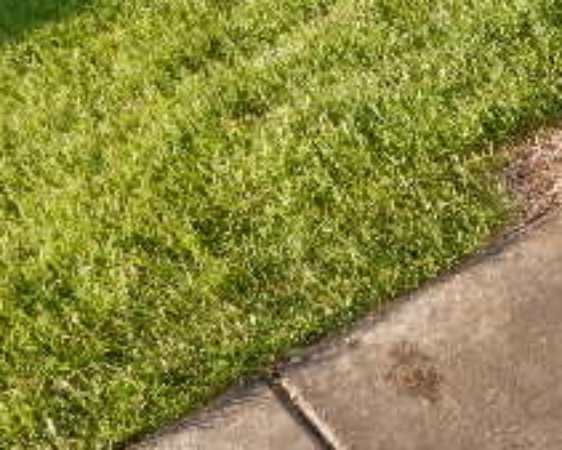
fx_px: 1231
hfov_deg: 23.5
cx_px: 674
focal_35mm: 74
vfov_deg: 19.8
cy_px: -40
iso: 180
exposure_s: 1/250
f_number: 3.7
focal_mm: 4.5
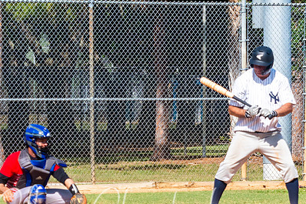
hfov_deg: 5.8
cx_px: 234
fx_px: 3016
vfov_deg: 3.9
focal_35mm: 355
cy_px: 111
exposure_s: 1/1600
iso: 200
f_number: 4.5
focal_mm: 70
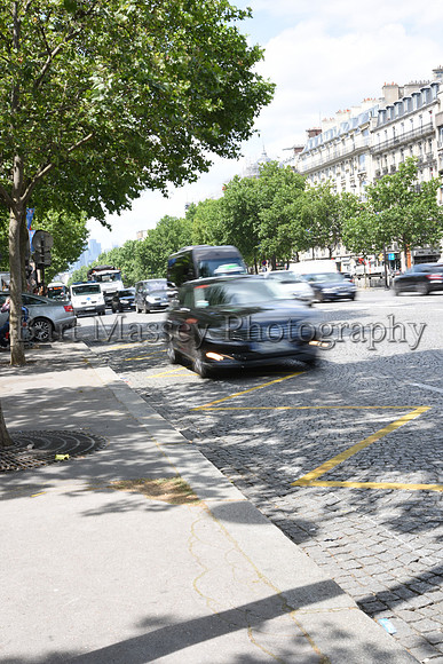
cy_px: 332
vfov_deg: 41.1
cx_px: 222
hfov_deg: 28.1
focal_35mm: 48
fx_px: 885
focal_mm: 48
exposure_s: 1/10
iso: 160
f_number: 32
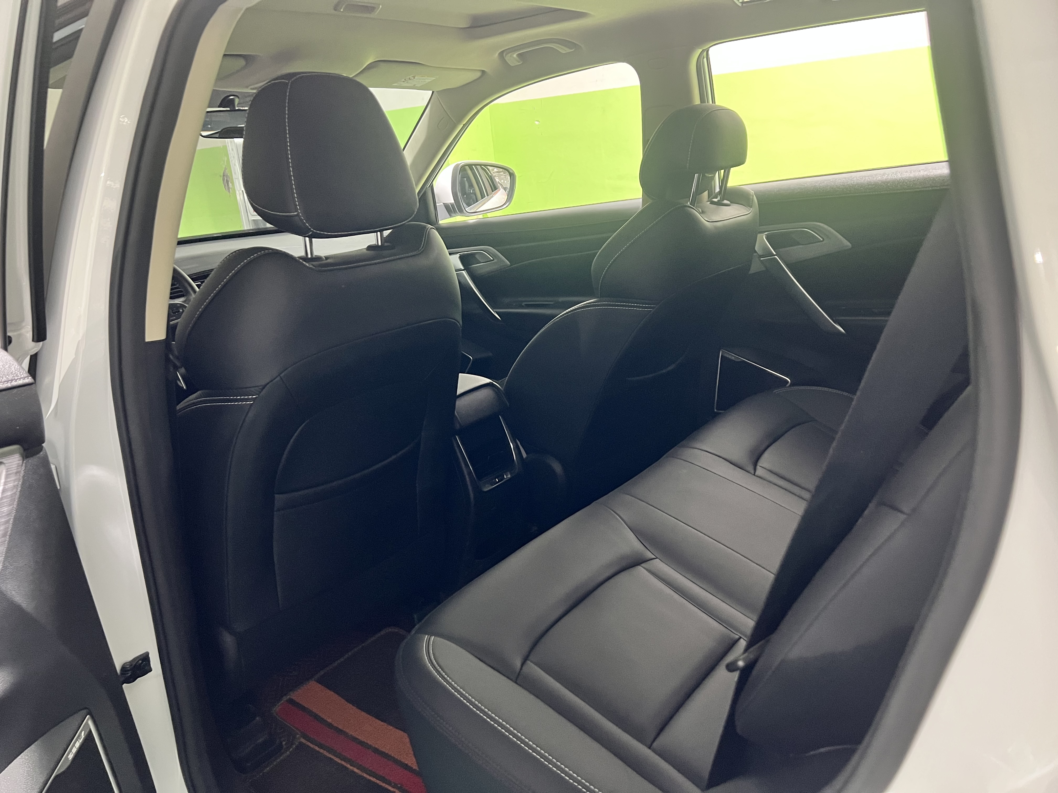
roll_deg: +4.2
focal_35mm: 26
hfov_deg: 67.3
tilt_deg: -15.6
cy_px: 396
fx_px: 795
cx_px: 529
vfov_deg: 53.1
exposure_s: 1/33
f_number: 1.5
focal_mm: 5.7
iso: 500
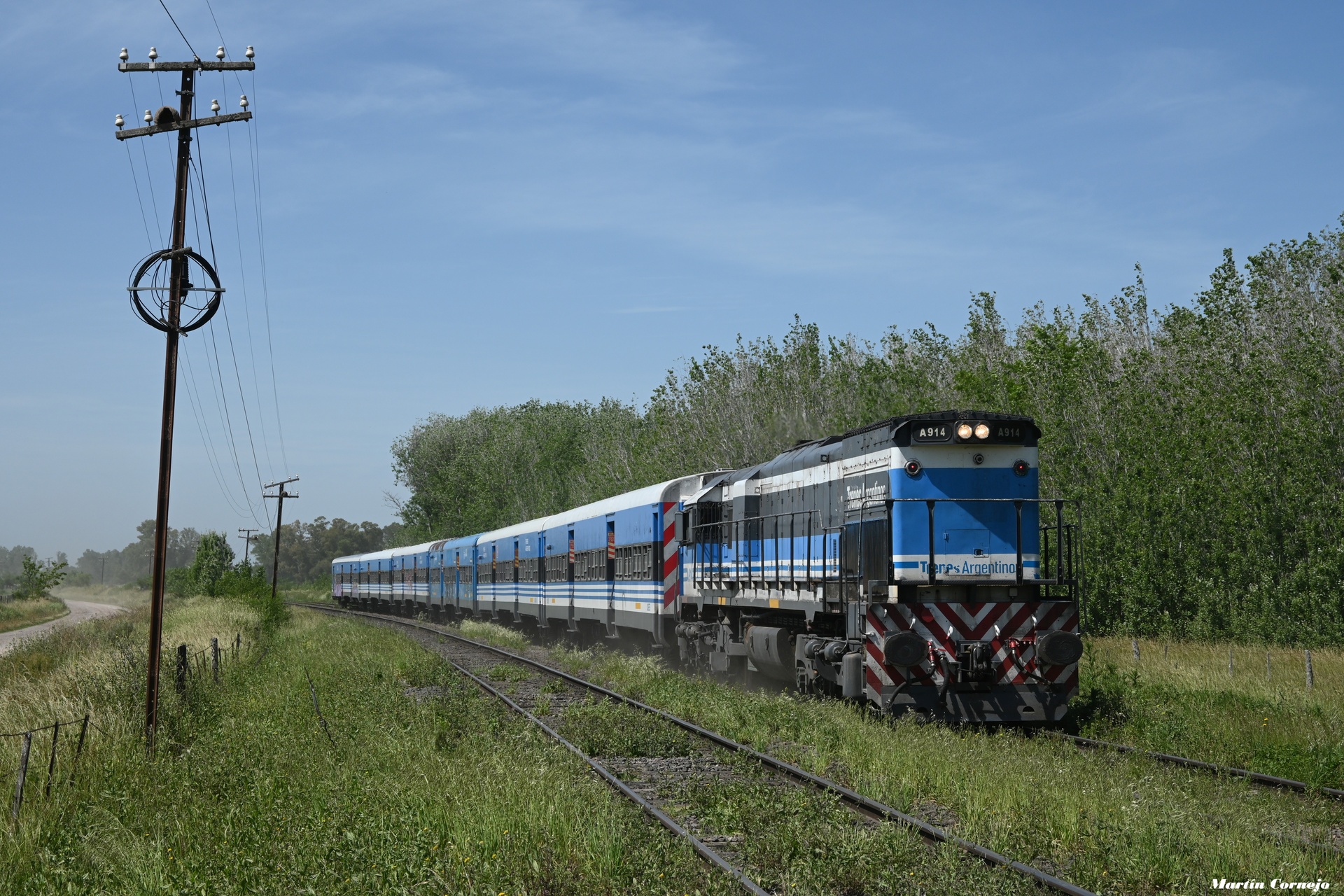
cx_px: 672
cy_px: 448
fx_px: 2408
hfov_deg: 31.2
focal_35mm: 64
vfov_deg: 21.1
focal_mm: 43
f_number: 6
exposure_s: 1/800
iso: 100
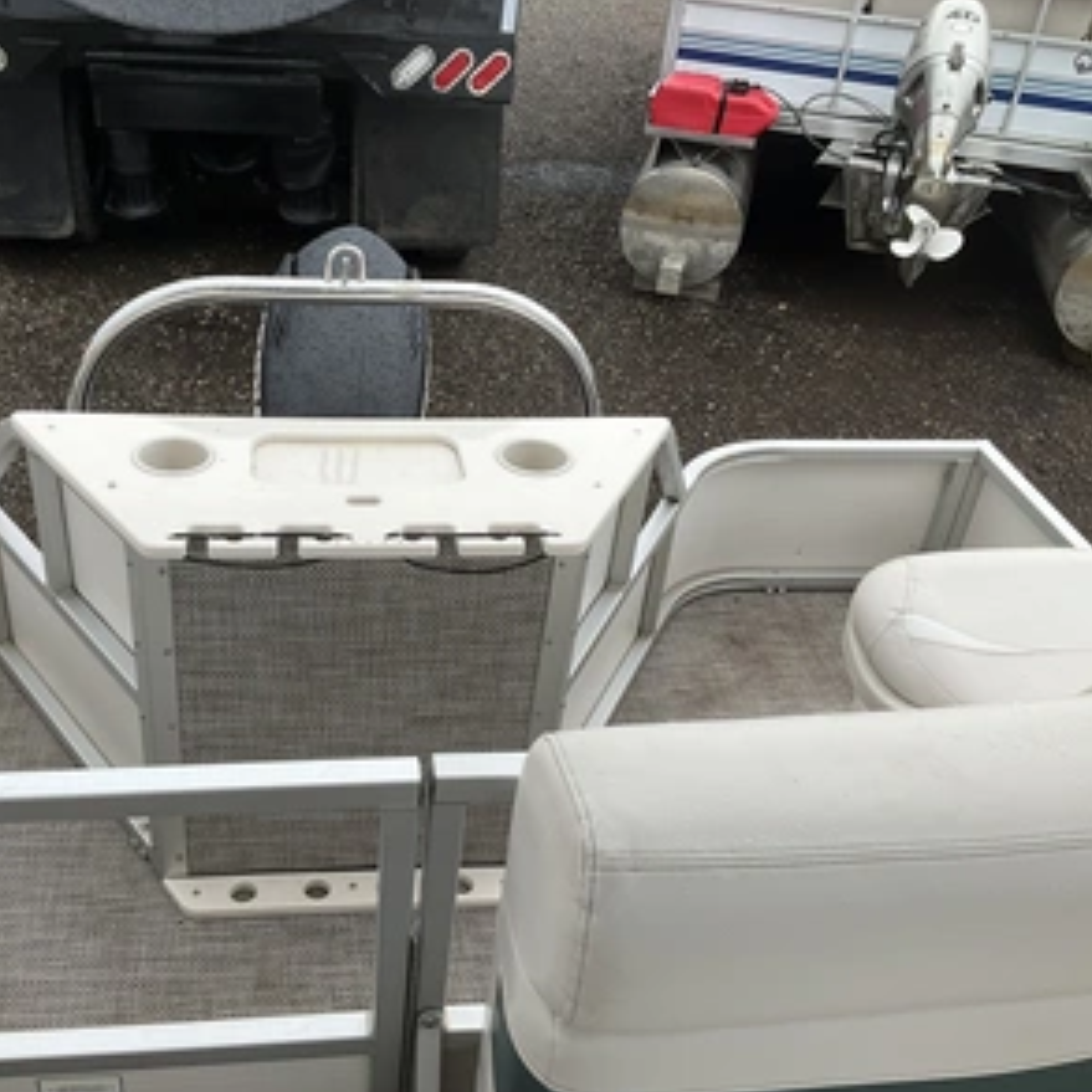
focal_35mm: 35
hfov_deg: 46.9
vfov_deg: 47.2
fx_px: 1249
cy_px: 544
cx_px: 436
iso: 25
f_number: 1.8
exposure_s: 1/770
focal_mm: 3
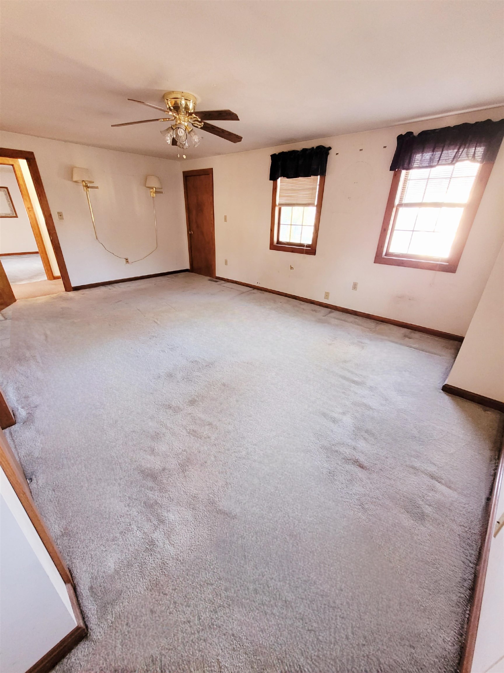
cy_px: 336
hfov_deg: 89.9
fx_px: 252
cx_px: 252
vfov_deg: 106.2
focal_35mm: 13
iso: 320
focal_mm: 1.74
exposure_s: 1/30
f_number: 2.2
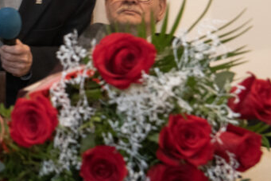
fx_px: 1129
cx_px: -101
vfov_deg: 9.1
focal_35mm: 150
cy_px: -10
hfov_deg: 13.1
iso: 1600
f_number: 5.6
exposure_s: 1/80
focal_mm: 50
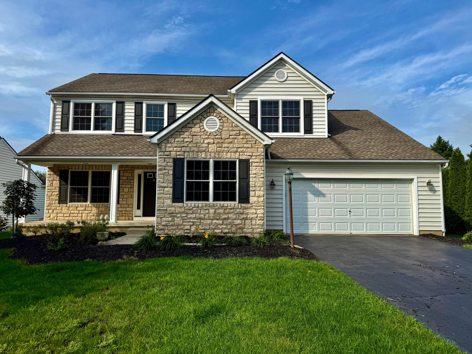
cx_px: 236
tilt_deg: +4.1
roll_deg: +0.2
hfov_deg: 71.6
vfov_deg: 56.8
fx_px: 327
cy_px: 177
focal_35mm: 24
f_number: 1.78
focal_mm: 6.76
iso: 80
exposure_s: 1/3953
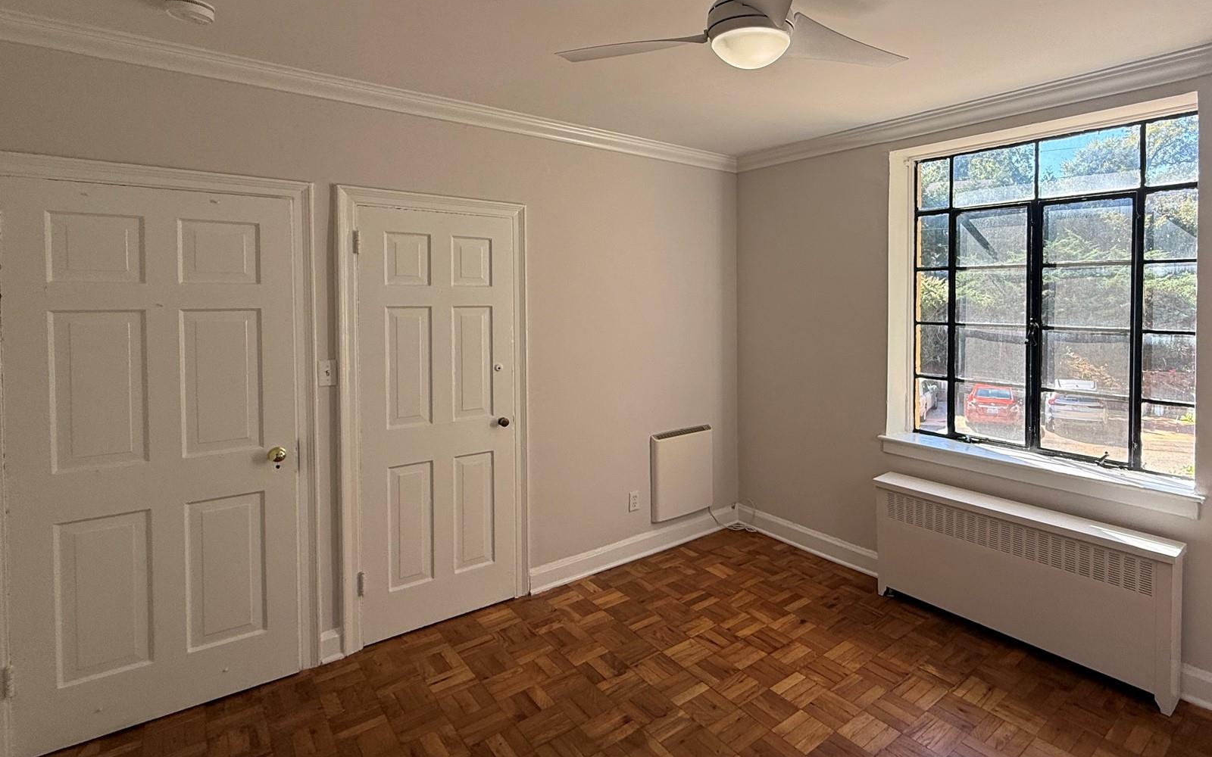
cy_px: 310
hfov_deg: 86.7
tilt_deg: -1.6
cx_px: 739
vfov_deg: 61.8
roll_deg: +0.2
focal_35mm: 19
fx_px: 628
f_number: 2.2
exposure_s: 1/134
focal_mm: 2.22
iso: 64
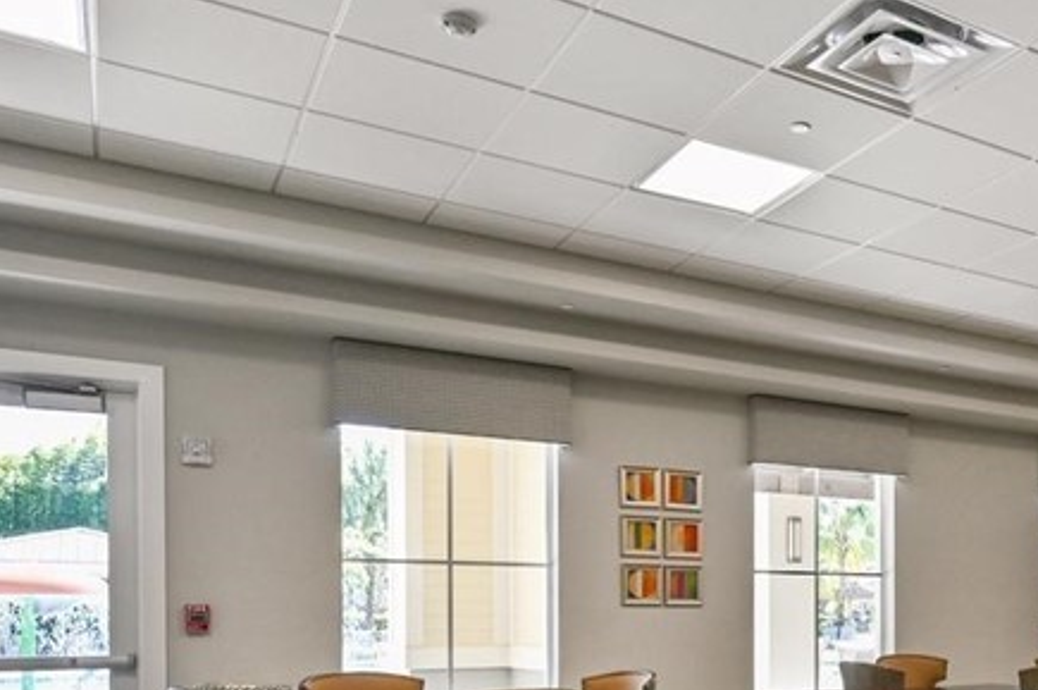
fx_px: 1008
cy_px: 689
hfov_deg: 49.7
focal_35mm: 35
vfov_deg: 34.4
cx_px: 896
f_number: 5.6
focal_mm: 14
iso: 200
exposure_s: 1/80
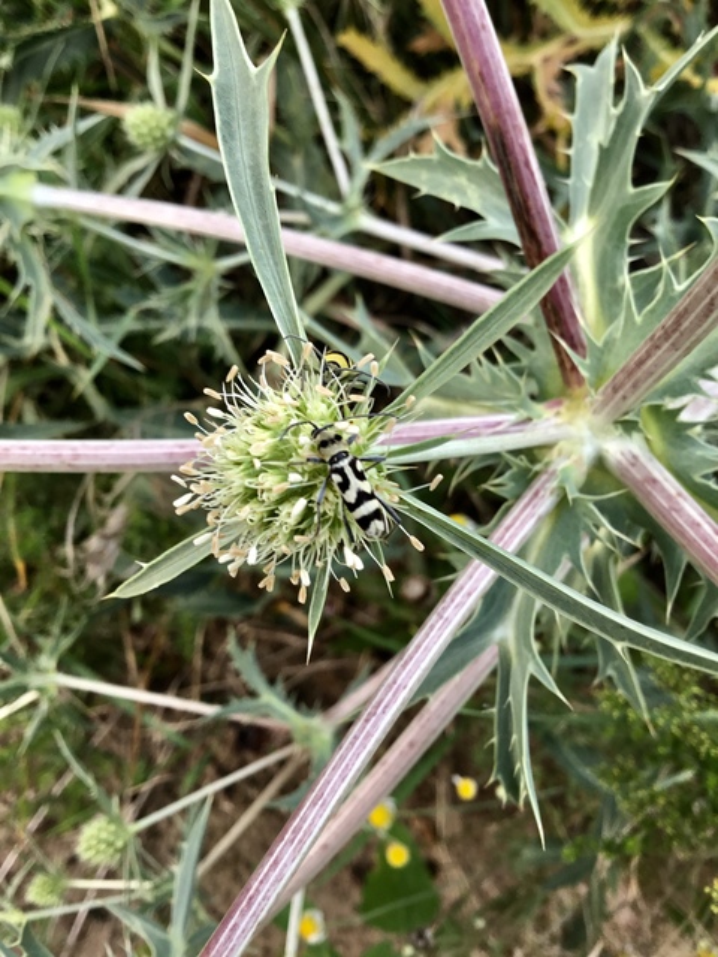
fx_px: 857
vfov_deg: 58.4
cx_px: 359
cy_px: 478
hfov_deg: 45.4
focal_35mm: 31
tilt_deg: -76.3
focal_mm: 3.3
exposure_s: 1/50
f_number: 2.4
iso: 32
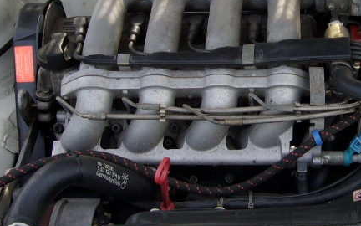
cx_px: 283
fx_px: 866
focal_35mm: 88
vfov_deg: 14.8
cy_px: 63
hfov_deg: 23.2
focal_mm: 5.8
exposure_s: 1/200
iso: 80
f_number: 2.8
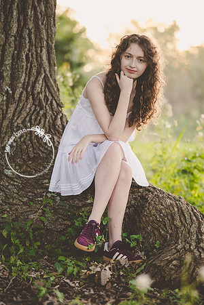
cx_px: 102
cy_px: 152
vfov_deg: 23.9
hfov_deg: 16.1
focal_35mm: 85
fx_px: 722
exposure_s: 1/400
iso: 640
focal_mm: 85
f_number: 2
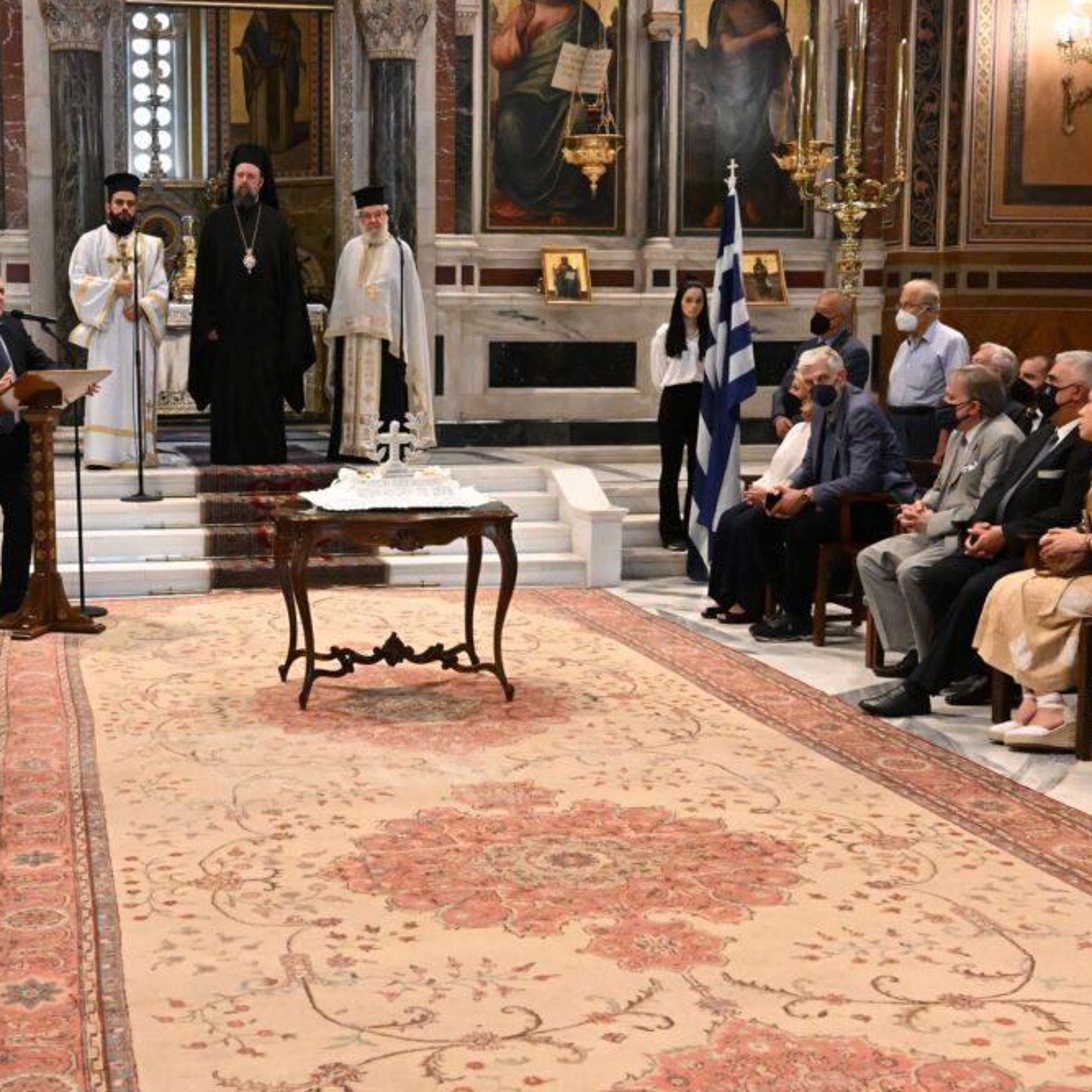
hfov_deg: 35.7
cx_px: 355
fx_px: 1677
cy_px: 551
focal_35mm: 47
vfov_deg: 36.1
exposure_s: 1/400
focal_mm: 24
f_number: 5.6
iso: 8000
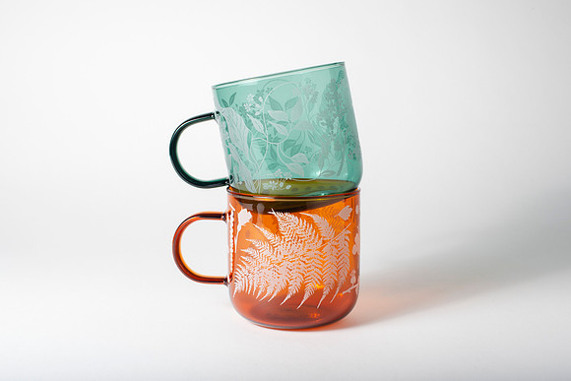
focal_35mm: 54
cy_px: 199
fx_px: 850
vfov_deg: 25.3
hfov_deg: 37.1
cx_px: 301
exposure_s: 1/250
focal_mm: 50
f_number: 16
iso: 250
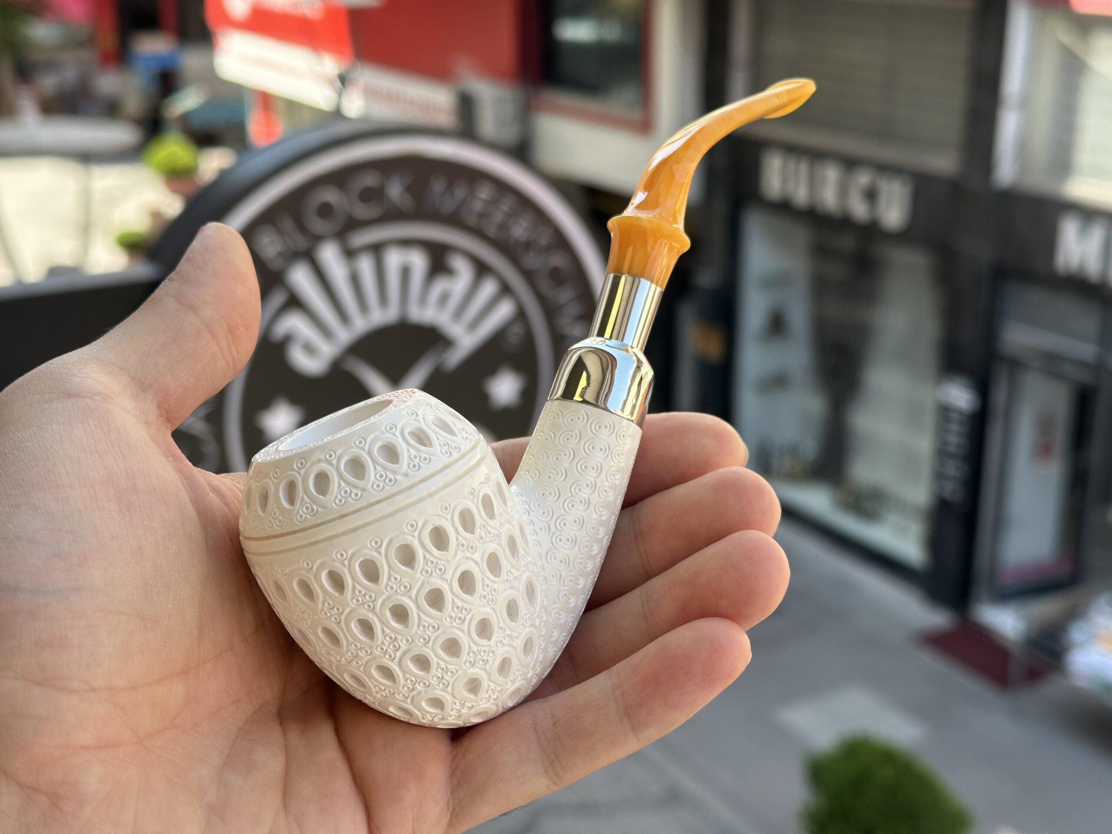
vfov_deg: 30.3
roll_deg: +0.2
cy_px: 417
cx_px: 556
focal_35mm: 48
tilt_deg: -18.8
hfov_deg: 39.7
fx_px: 1542
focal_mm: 6.86
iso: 64
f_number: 1.78
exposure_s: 1/597
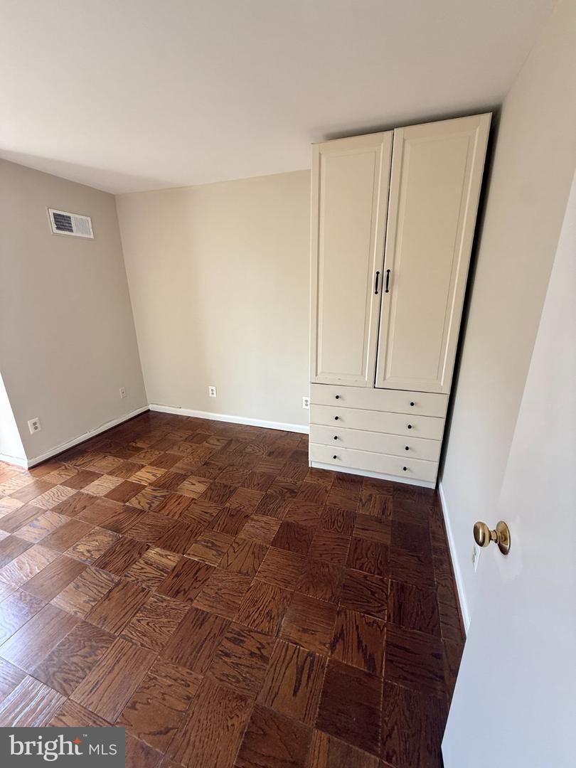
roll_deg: +0.8
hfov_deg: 85.7
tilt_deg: -15.3
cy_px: 384
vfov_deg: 102.1
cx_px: 288
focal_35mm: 14
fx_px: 311
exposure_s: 1/99
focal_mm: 2.22
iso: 80
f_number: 2.2
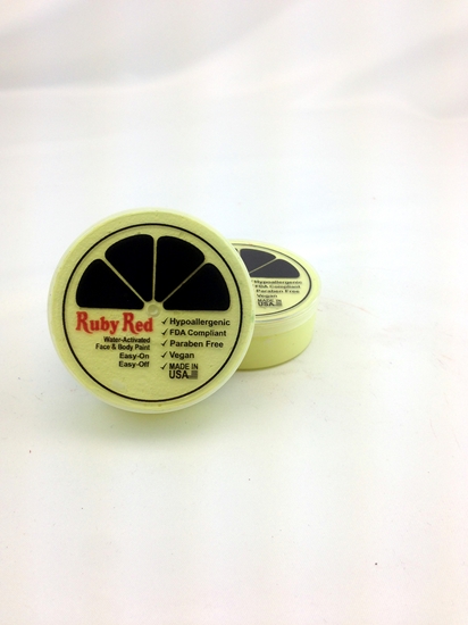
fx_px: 595
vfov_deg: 55.4
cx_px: 234
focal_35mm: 33
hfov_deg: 42.9
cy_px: 312
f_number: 2.4
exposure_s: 1/187
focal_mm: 4.12
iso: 50
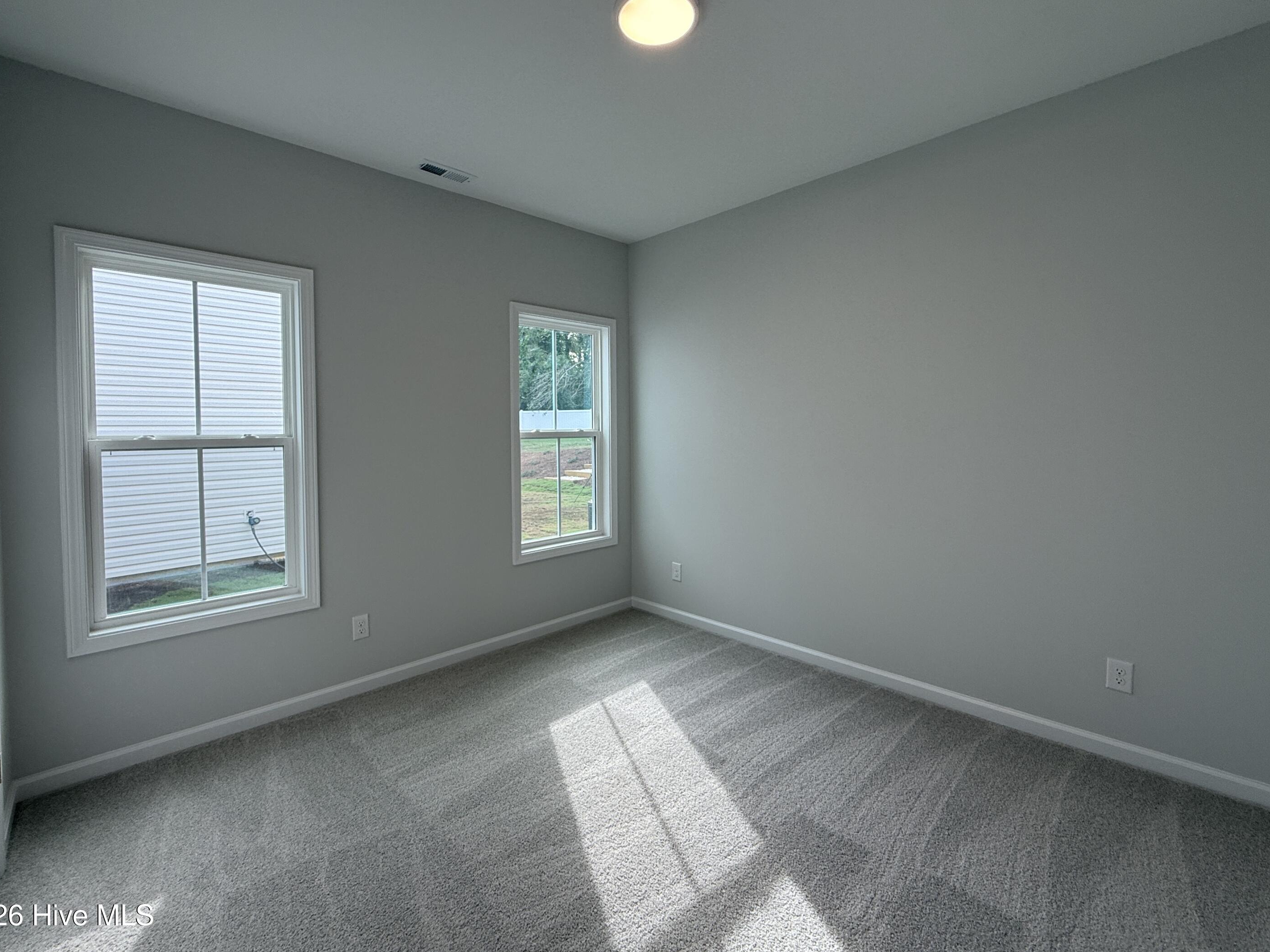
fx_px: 550
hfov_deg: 98.1
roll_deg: -1.8
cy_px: 452
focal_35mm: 15
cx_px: 617
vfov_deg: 81.7
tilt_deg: -0.9
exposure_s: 1/120
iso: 50
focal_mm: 2.22
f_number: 2.2
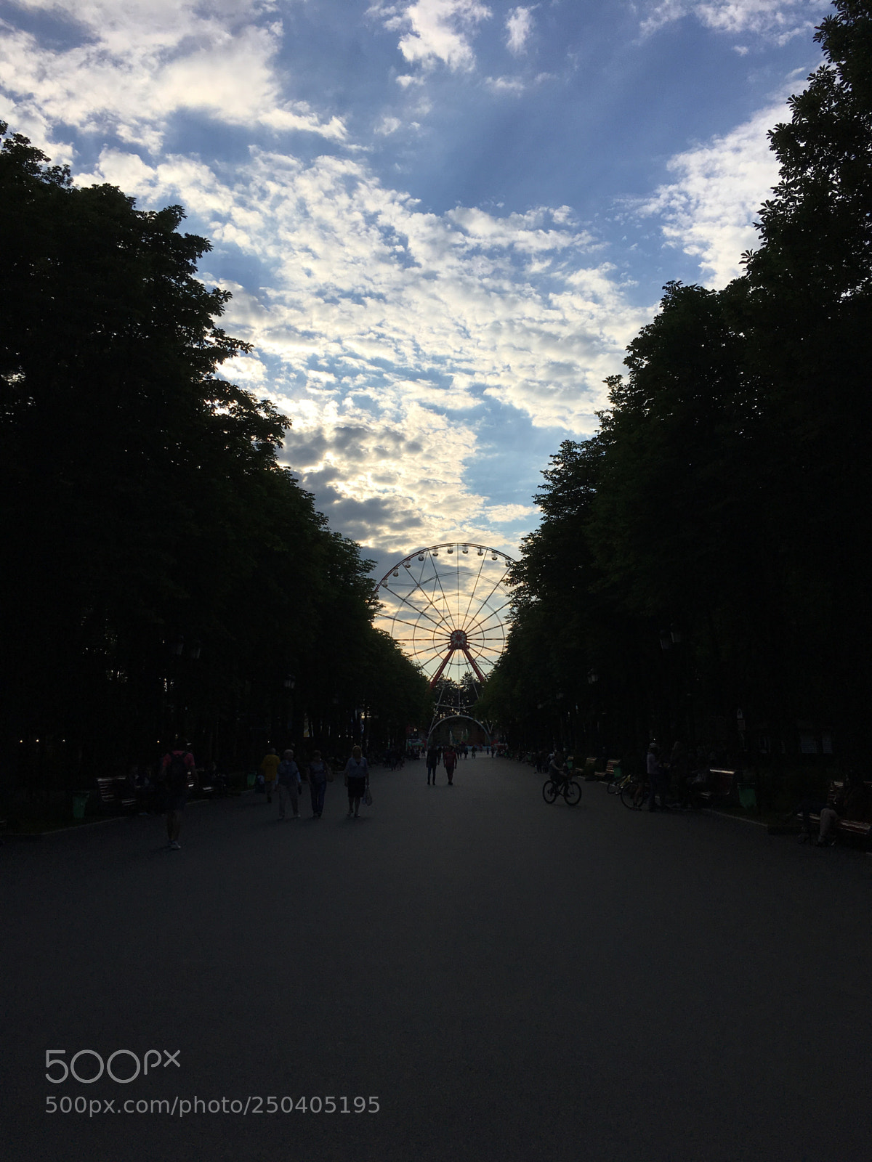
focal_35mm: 29
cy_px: 581
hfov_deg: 48.2
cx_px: 436
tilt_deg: +8.6
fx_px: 974
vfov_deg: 61.7
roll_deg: +0.3
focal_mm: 4.15
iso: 25
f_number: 2.2
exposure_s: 1/2653
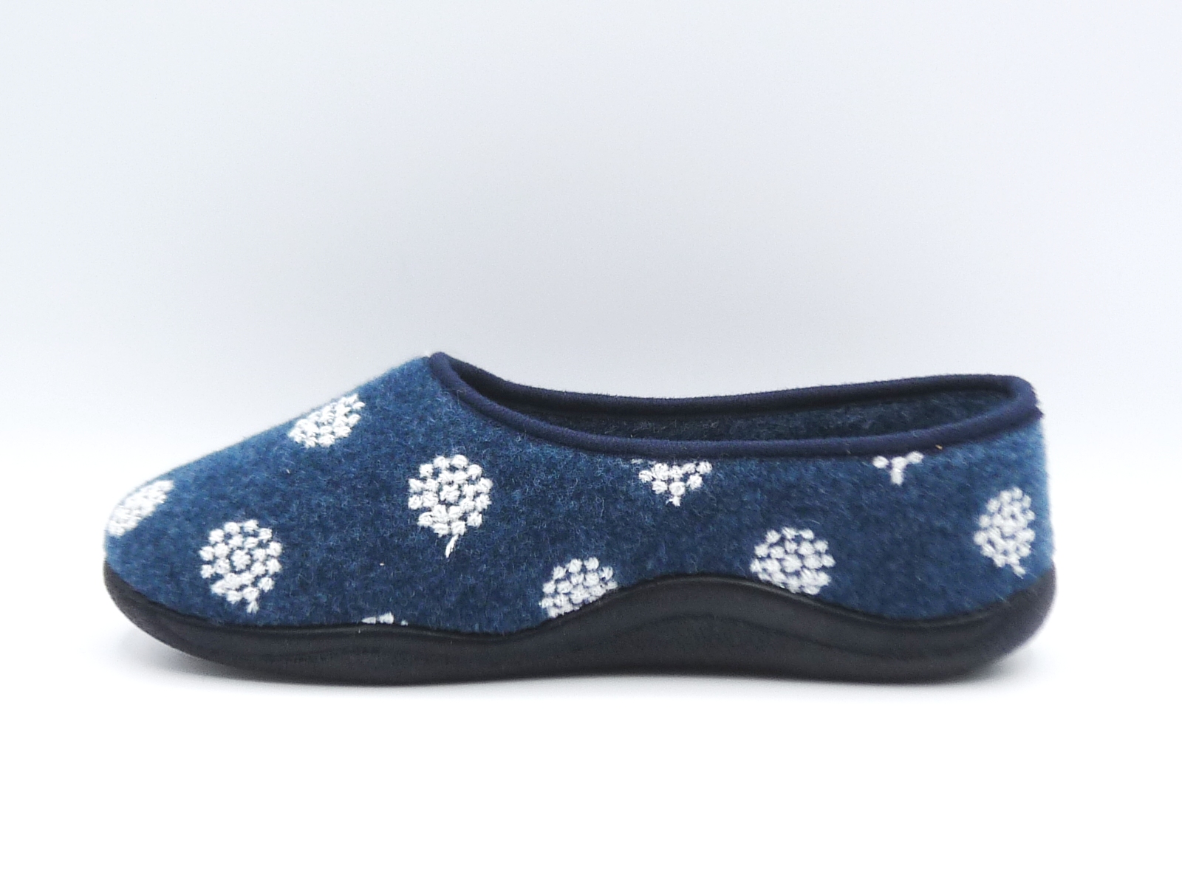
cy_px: 443
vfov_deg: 24.4
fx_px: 2049
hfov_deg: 32.2
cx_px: 591
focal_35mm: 60
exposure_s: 1/125
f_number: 3.6
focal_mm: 6.1
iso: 100
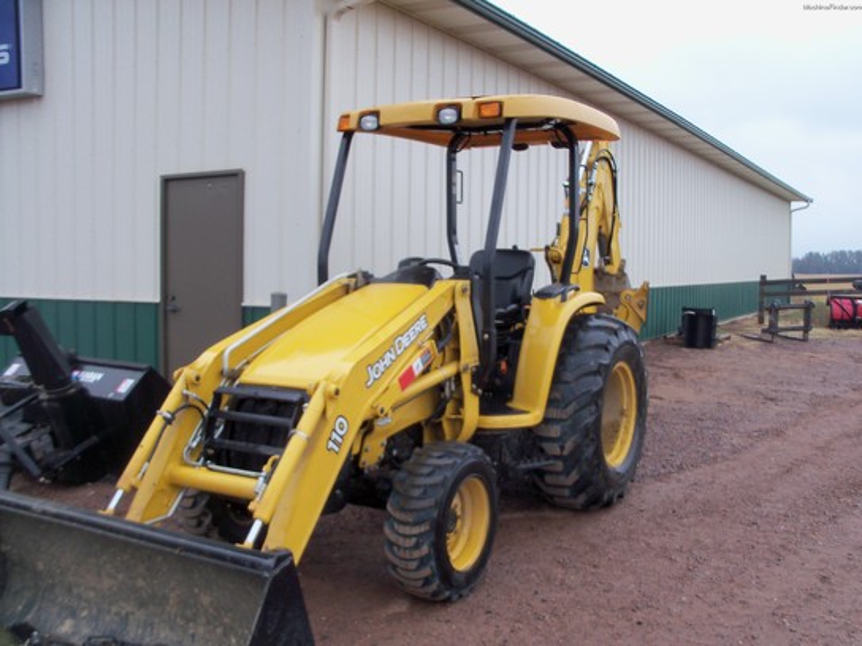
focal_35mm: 35
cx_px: 431
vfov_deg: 40.7
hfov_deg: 52.6
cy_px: 323
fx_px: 872
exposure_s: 1/200
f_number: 3
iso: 80
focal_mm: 6.3
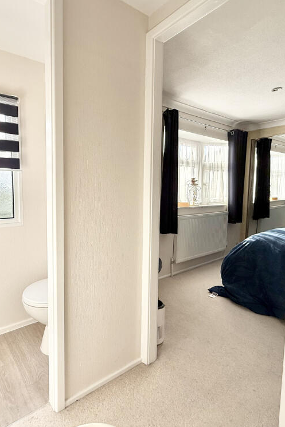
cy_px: 210
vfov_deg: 84.0
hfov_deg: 61.1
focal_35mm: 20
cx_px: 107
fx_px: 238
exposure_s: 1/284
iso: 64
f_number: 2.2
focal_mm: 2.22
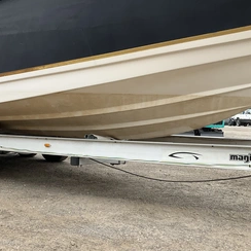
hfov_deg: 39.0
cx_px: 64
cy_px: 138
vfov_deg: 40.0
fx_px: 345
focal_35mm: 42
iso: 25
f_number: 1.8
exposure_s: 1/770
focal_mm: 3
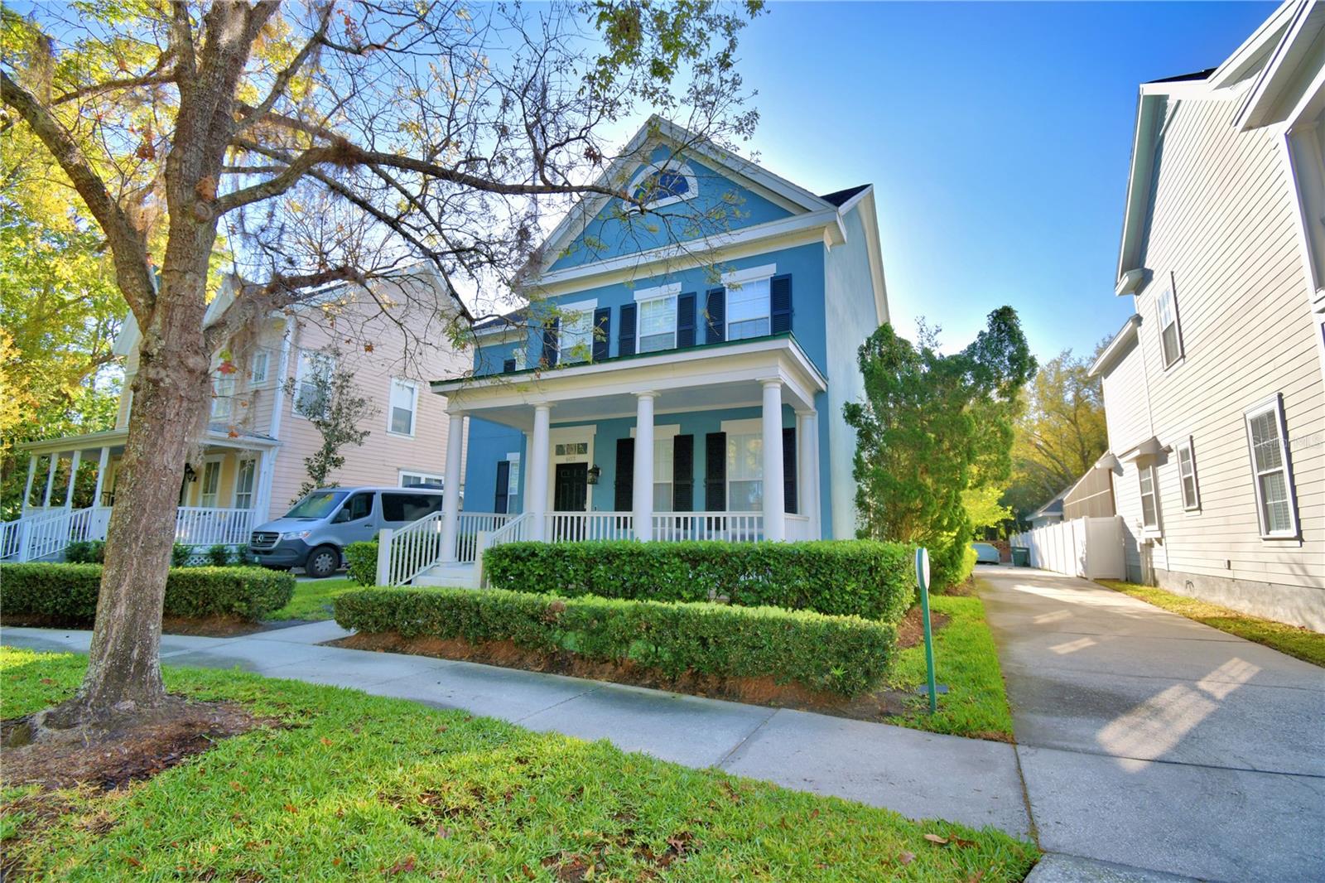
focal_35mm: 15
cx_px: 662
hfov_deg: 100.4
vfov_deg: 77.3
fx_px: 552
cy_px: 442
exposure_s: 1/250
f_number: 5.6
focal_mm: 10
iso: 100
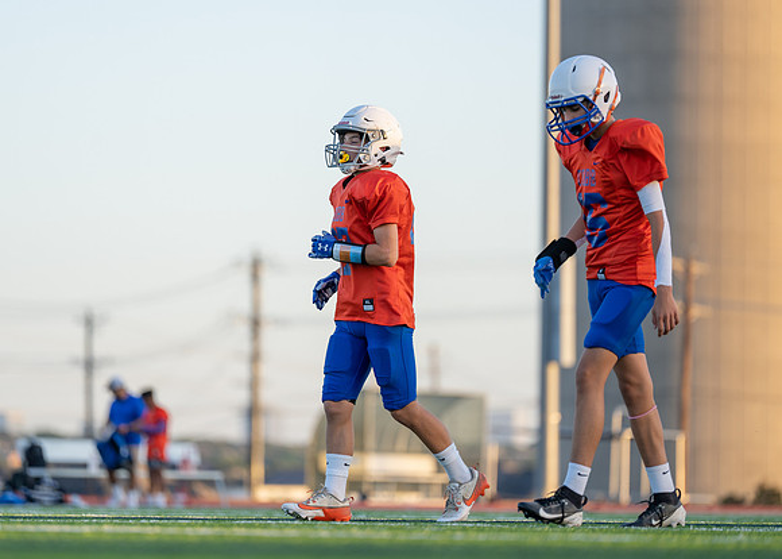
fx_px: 5005
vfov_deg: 6.4
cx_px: 351
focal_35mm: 225
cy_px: 260
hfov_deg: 8.9
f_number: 2.8
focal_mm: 200
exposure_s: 1/500
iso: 125
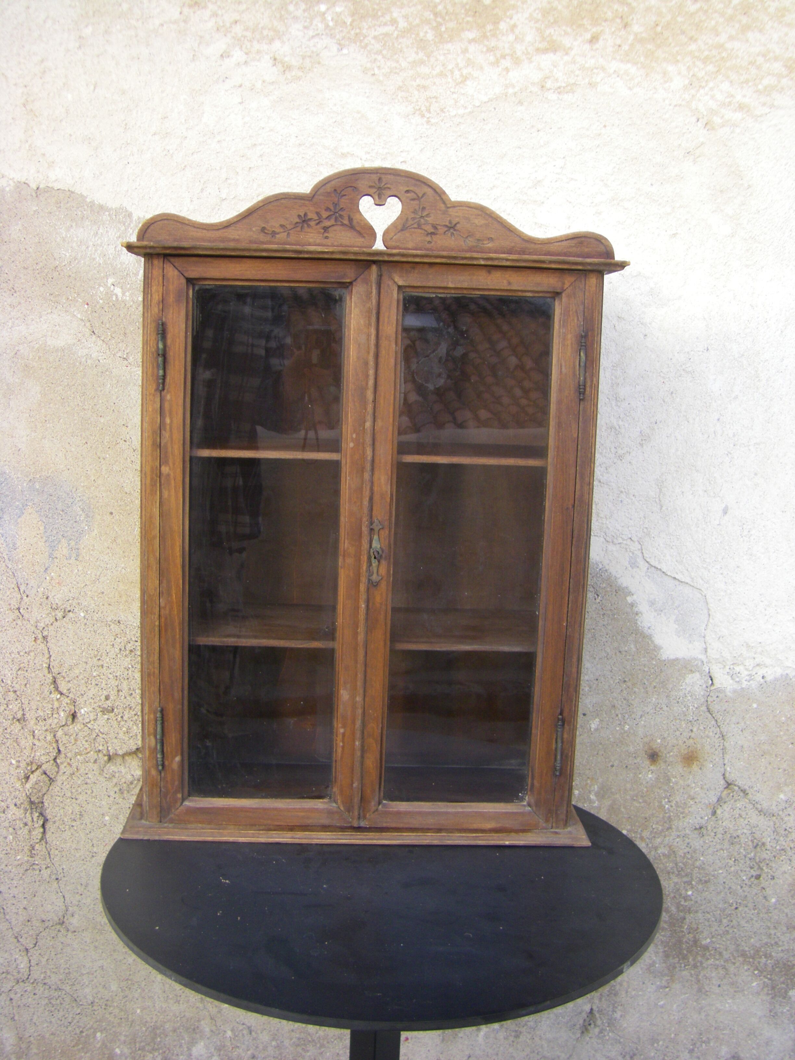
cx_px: 398
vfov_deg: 49.0
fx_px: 1164
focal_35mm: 38
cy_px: 530
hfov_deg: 37.7
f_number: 3.5
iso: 160
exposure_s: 1/50
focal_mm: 6.3
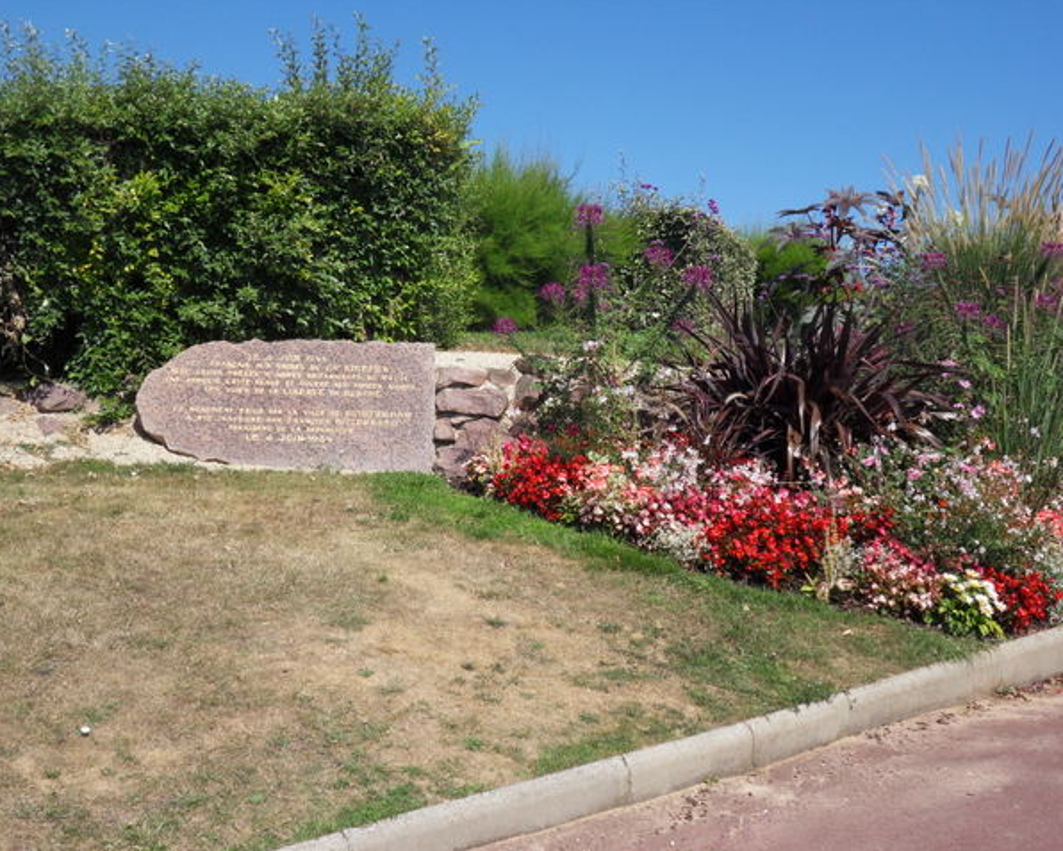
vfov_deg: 34.2
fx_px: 1384
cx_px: 551
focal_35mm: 44
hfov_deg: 42.0
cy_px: 425
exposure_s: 1/180
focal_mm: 7.6
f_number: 9.3
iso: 80
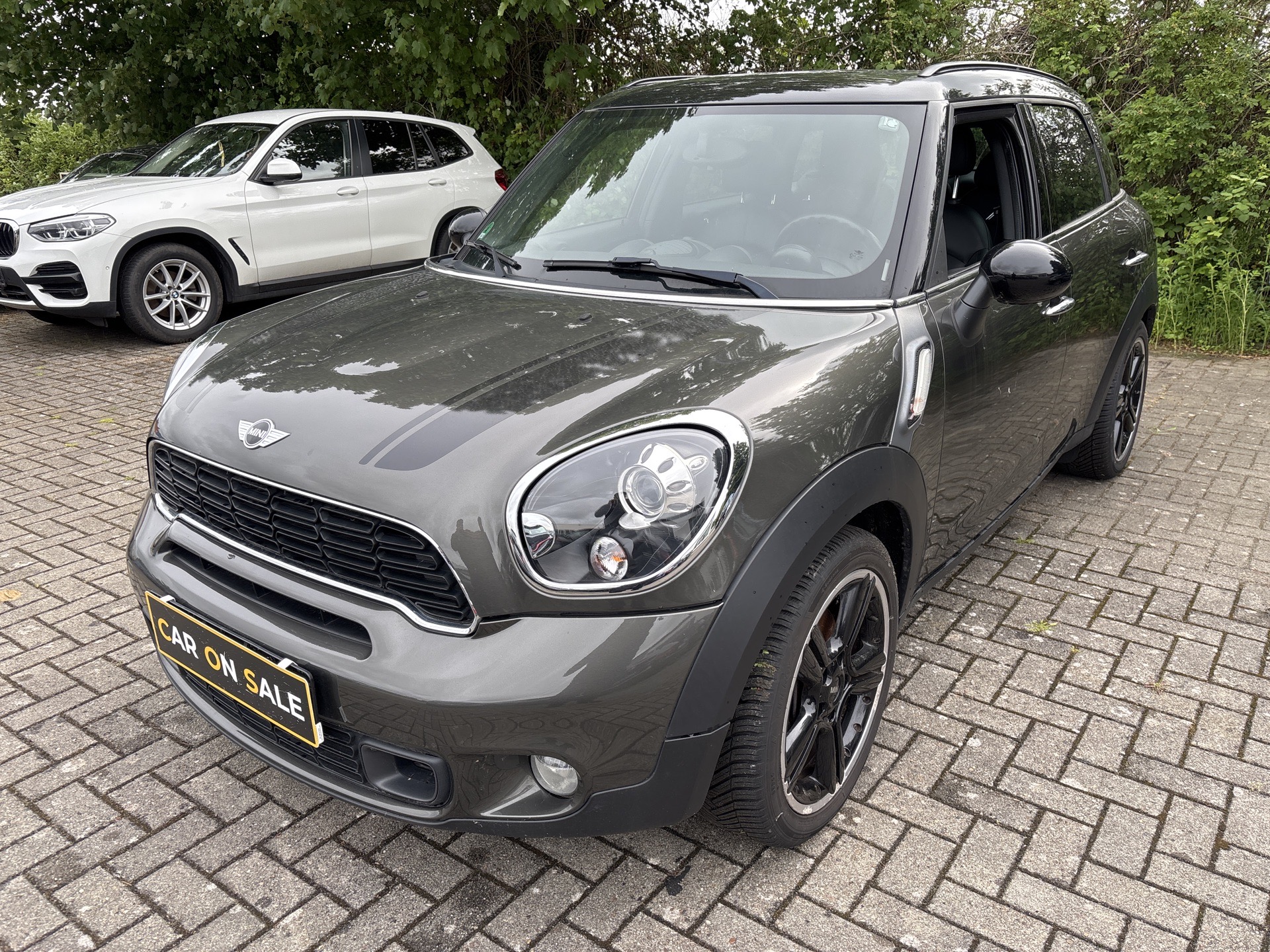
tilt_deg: -20.2
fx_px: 954
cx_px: 635
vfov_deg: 53.1
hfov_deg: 67.3
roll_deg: +2.7
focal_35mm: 26
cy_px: 476
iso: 50
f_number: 1.6
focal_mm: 5.96
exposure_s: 1/641
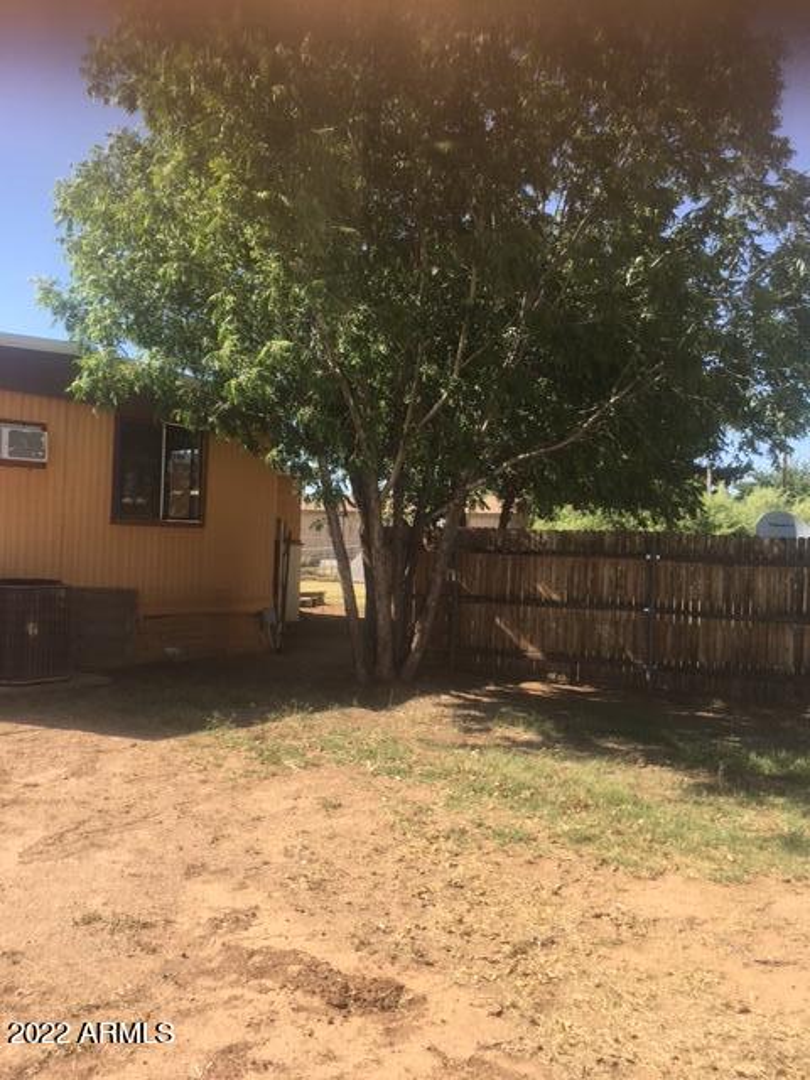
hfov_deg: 48.2
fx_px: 905
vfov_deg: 61.7
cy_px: 540
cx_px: 405
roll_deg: -1.1
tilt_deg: +1.4
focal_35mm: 29
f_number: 2.2
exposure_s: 1/651
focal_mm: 4.15
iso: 25
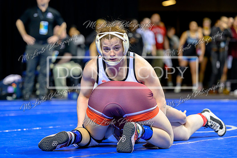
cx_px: 114
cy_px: 73
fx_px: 958
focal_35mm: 146
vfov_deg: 9.4
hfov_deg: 14.1
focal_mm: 115
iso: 2000
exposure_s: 1/800
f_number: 2.8
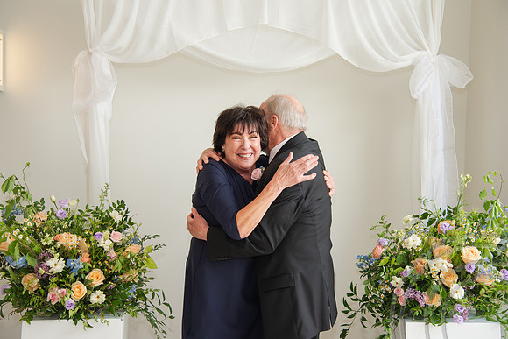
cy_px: 158
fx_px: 755
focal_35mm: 53
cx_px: 254
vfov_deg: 25.3
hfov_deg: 37.2
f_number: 4
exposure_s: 1/200
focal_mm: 50
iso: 180
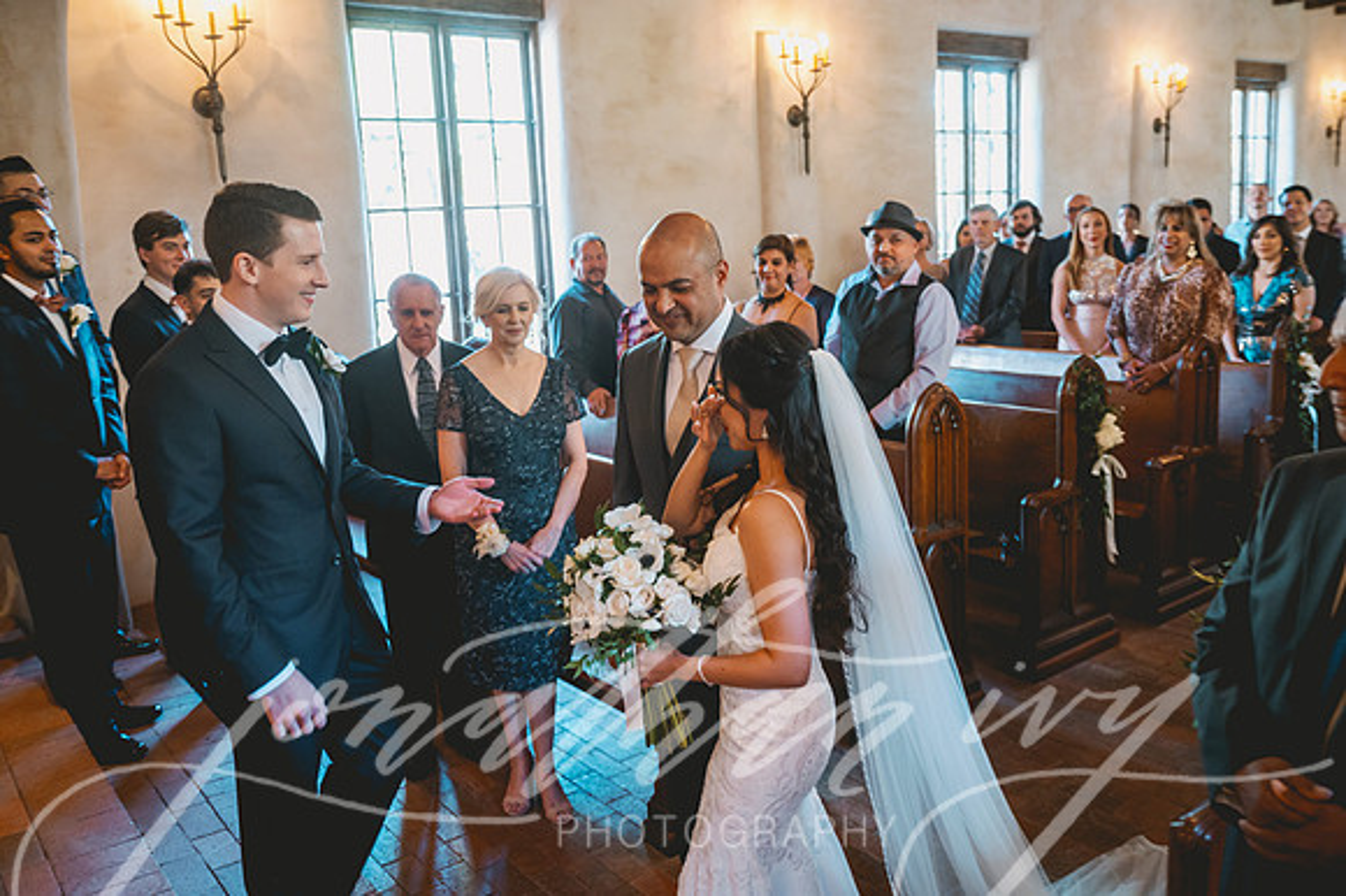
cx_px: 673
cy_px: 448
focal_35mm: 29
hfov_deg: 63.7
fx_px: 1084
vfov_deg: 44.9
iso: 1600
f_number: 2.8
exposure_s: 1/125
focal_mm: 29
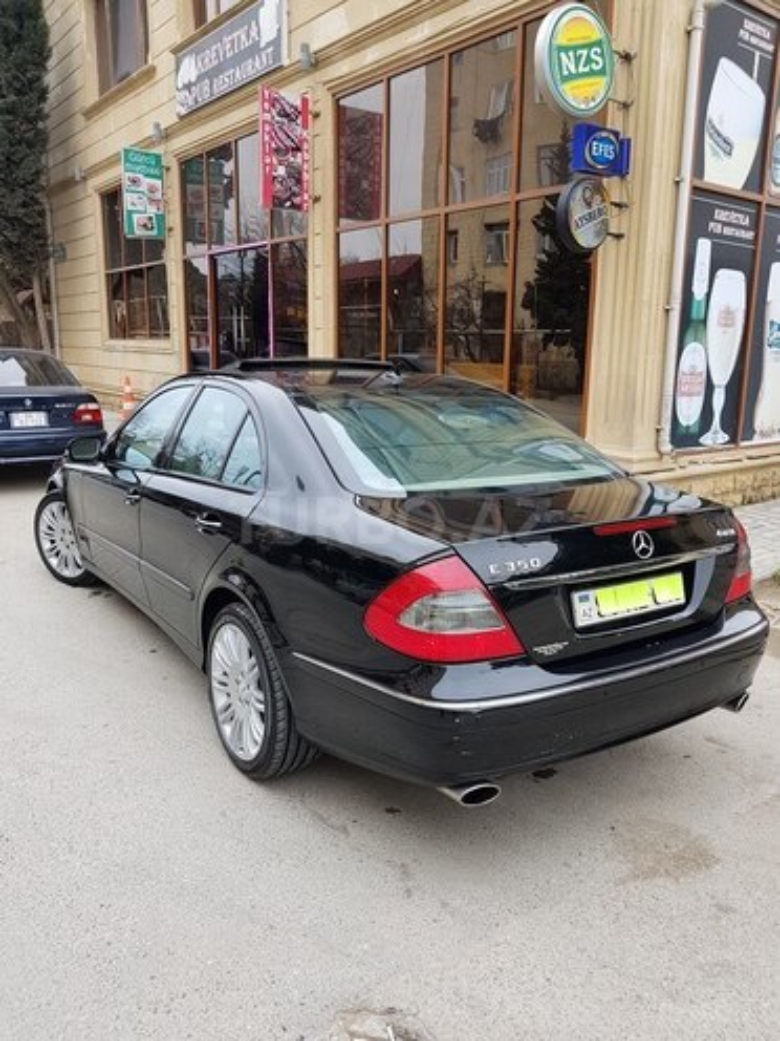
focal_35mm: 26
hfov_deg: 53.1
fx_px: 781
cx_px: 390
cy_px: 520
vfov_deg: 67.3
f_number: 1.7
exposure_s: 1/228
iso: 40
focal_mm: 4.2
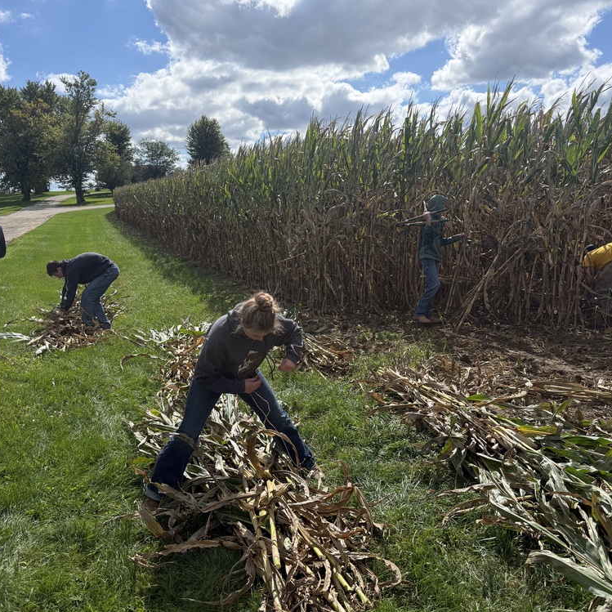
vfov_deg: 55.6
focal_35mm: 29
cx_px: 304
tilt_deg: -9.2
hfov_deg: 55.6
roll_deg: +0.4
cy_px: 306
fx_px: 580
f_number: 1.78
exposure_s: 1/6711
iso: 100
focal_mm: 6.76
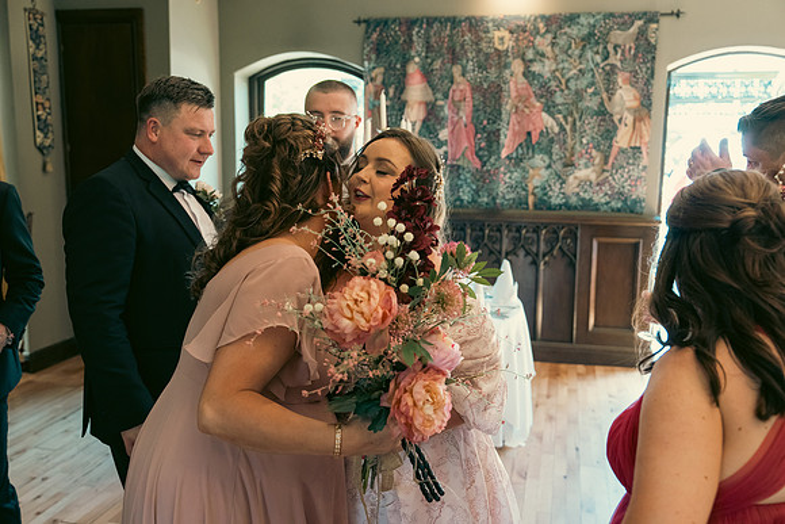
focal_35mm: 34
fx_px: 742
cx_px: 392
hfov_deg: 55.8
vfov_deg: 38.9
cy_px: 262
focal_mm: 34
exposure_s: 1/200
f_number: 3.5
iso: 2000
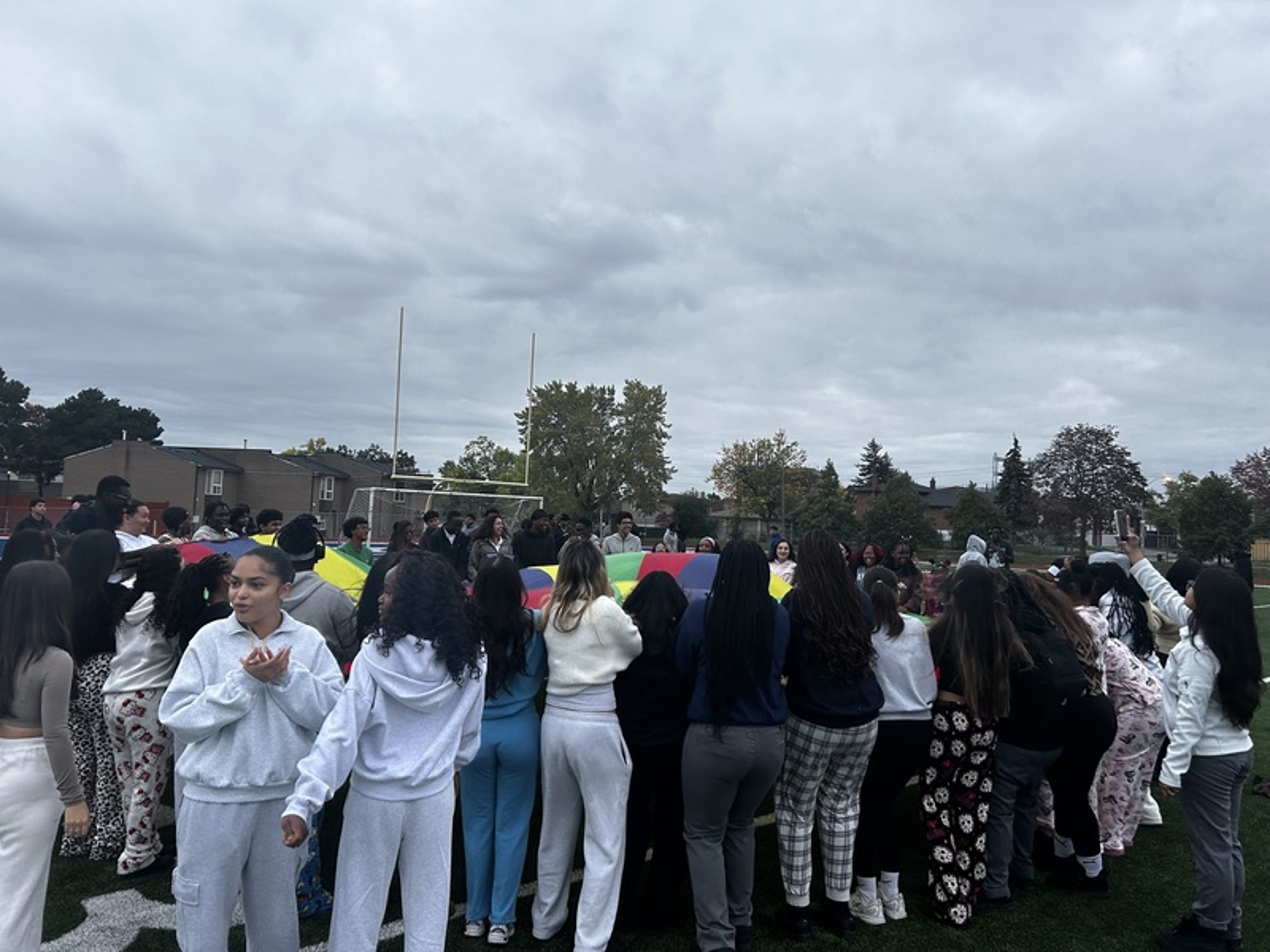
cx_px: 635
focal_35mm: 26
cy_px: 476
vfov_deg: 53.1
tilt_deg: +2.2
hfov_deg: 67.3
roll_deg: -2.5
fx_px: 954
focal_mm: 5.7
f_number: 1.5
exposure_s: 1/120
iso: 100
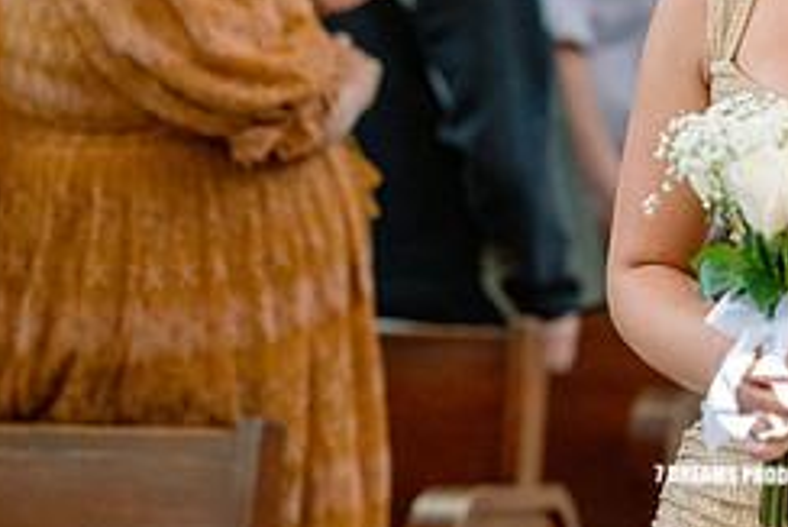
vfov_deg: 6.8
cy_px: -40
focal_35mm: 202
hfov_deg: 10.1
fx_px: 4424
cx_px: 759
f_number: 2
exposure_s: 1/125
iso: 2000
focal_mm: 85
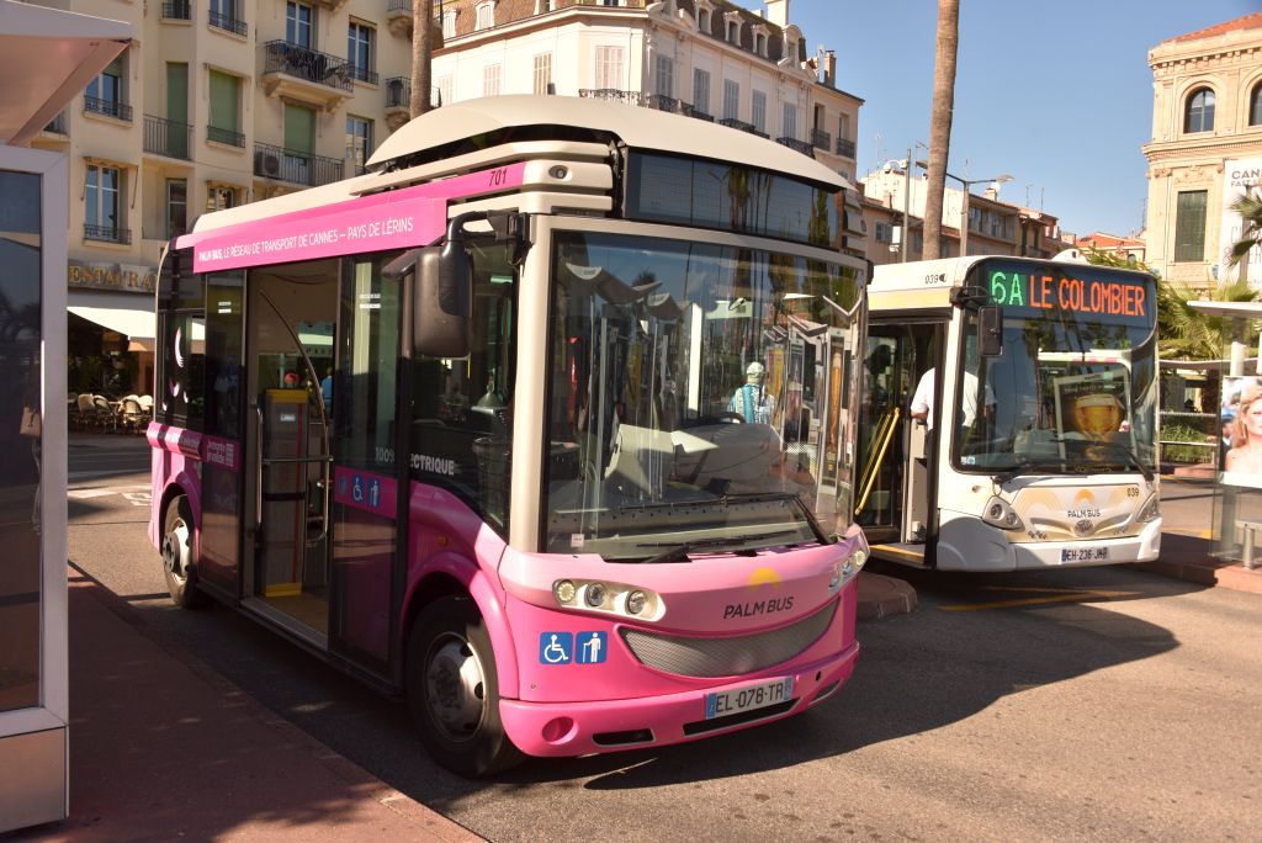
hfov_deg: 58.7
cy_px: 422
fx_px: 1122
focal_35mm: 32
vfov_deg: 41.2
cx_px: 631
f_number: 8
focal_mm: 32
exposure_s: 1/250
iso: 100
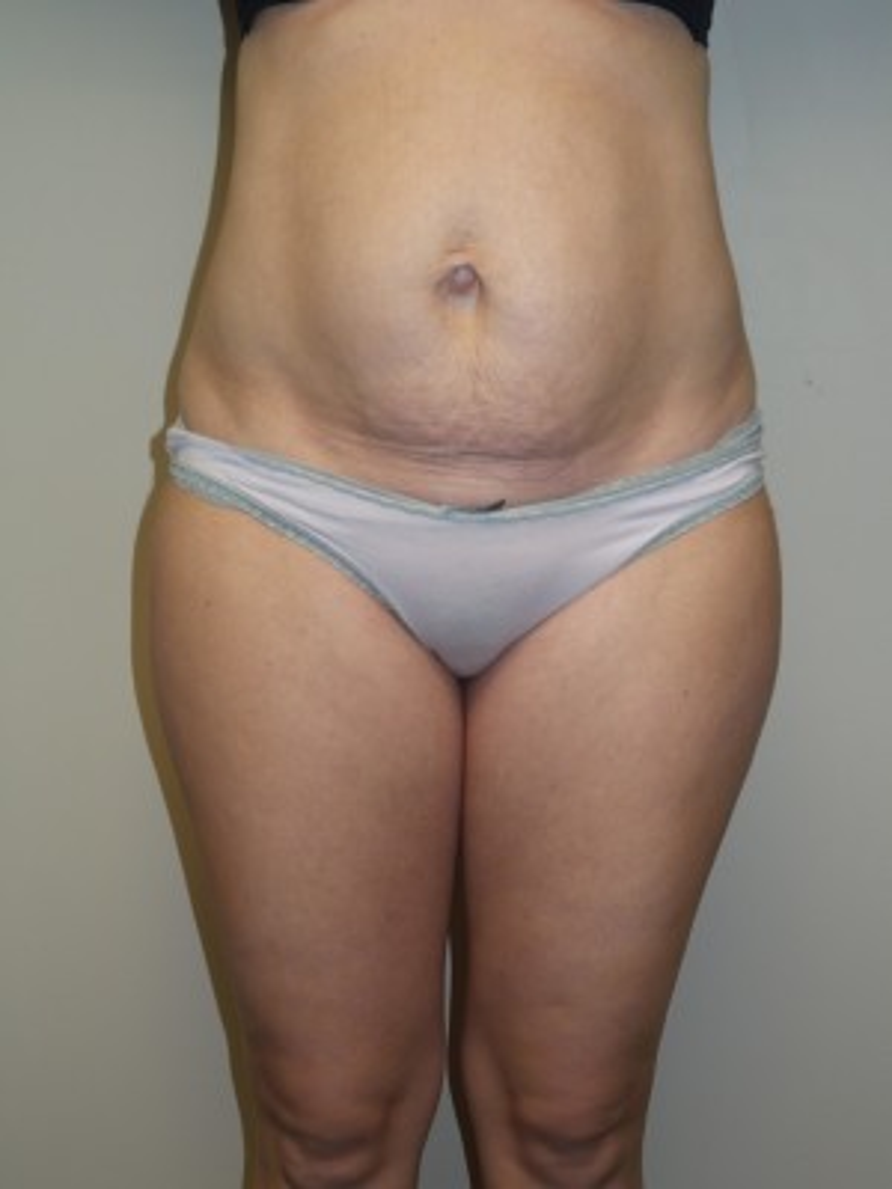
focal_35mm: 42
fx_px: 1443
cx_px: 446
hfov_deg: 34.3
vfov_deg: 44.8
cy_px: 594
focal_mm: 7.5
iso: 100
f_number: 3.2
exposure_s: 1/40
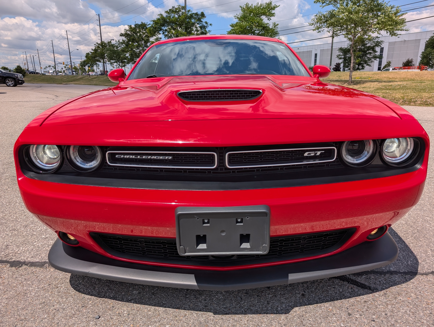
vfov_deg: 56.9
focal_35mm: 24
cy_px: 164
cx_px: 217
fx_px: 301
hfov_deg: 71.5
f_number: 1.68
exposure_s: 1/1418
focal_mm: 6.9
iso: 20
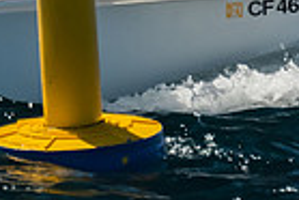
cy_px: -402
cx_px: -448
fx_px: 11166
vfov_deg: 1.0
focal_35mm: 1343
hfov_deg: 1.5
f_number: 6.3
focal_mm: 140
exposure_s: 1/640
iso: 160
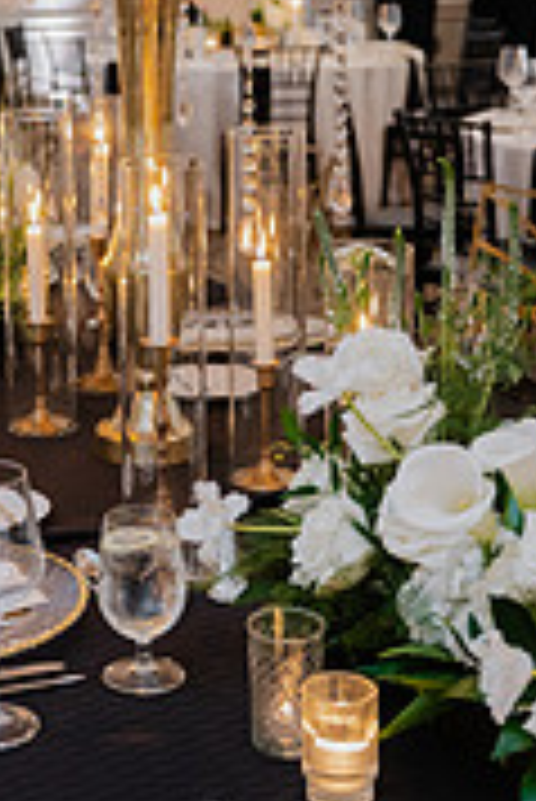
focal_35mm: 81
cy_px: 108
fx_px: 1805
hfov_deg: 16.7
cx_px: 90
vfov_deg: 24.4
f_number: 2.8
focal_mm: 32
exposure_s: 1/50
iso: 1250
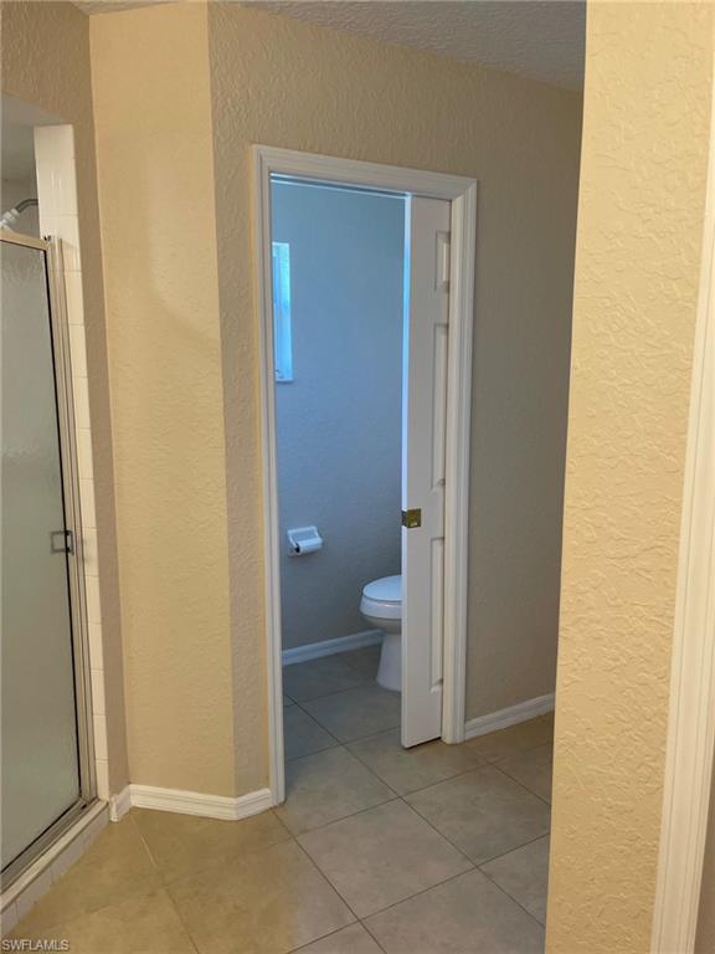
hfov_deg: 53.1
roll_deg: +0.7
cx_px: 358
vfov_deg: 67.3
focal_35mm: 26
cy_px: 477
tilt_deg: -9.1
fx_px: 716
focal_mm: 5.1
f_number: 1.6
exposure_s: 1/120
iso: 100
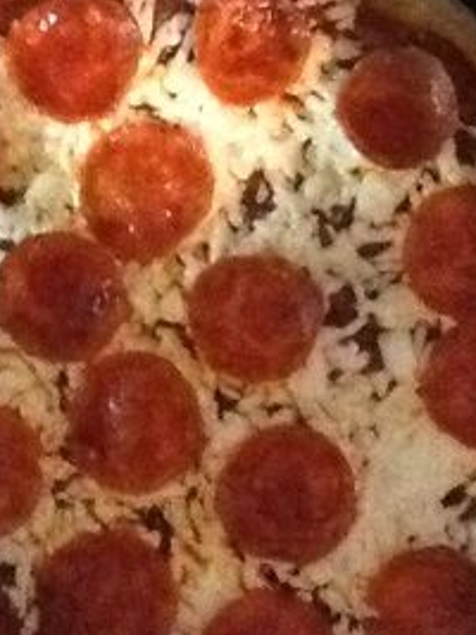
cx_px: 192
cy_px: 252
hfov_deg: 24.4
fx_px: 1101
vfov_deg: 32.1
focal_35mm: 60
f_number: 2.4
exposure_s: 1/15
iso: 800
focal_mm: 2.03
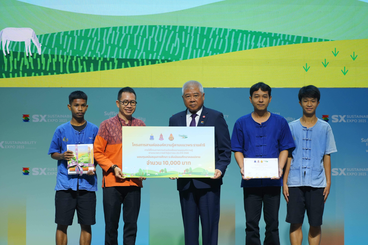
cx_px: 184
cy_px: 122
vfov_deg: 7.2
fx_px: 1963
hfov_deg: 10.7
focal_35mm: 192
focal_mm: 192
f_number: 4
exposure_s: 1/500
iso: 1600
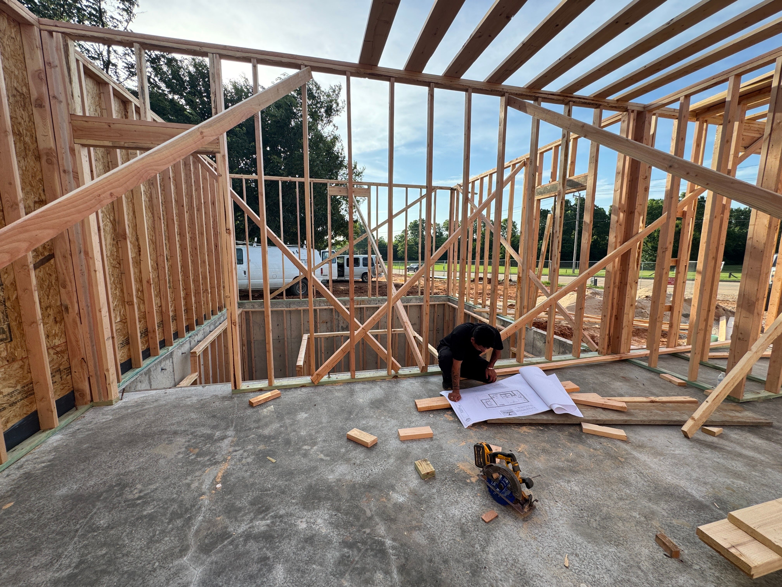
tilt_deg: -7.9
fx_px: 316
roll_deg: +0.3
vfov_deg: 85.7
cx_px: 391
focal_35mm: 14
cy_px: 294
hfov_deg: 102.1
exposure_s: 1/518
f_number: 2.2
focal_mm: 2.22
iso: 50
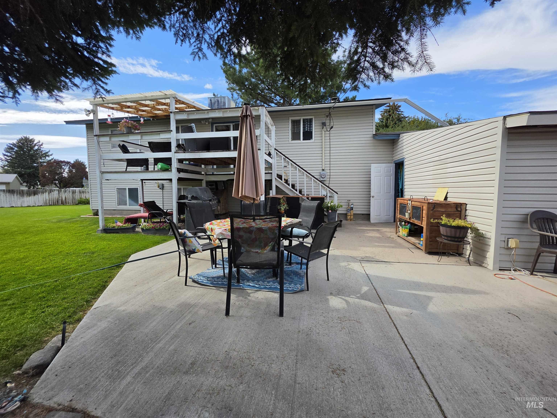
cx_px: 278
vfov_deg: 89.9
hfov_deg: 106.2
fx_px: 209
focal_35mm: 13
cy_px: 209
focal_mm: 2.2
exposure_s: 1/1480
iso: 32
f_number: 1.9
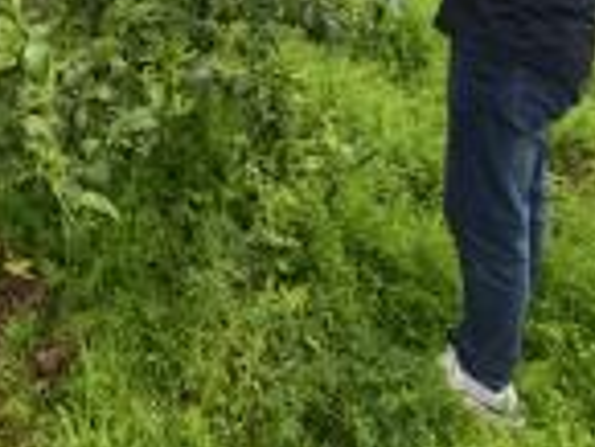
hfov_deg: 47.2
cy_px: -111
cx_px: 16
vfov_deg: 33.5
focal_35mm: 33
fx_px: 568
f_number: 2
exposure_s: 1/1300
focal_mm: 1.82
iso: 50
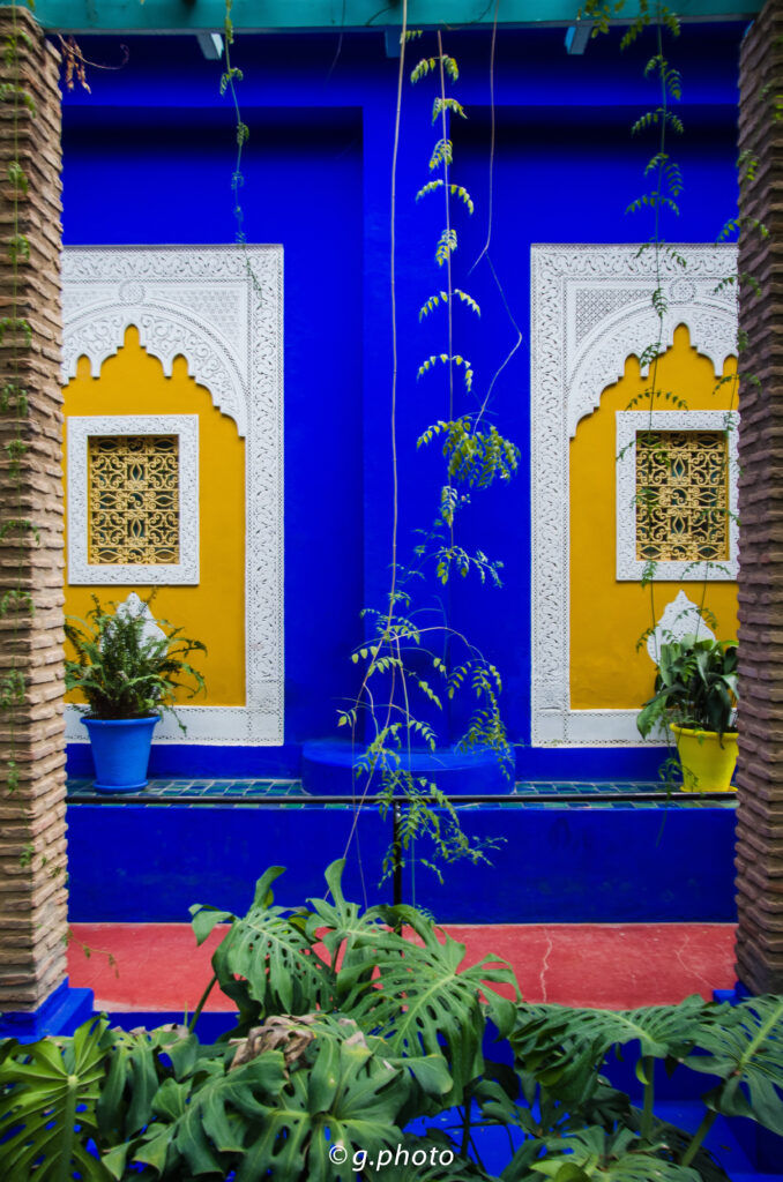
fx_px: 1082
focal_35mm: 33
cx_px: 392
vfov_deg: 57.3
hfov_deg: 39.8
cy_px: 591
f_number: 5.6
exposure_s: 1/160
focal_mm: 22
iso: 200
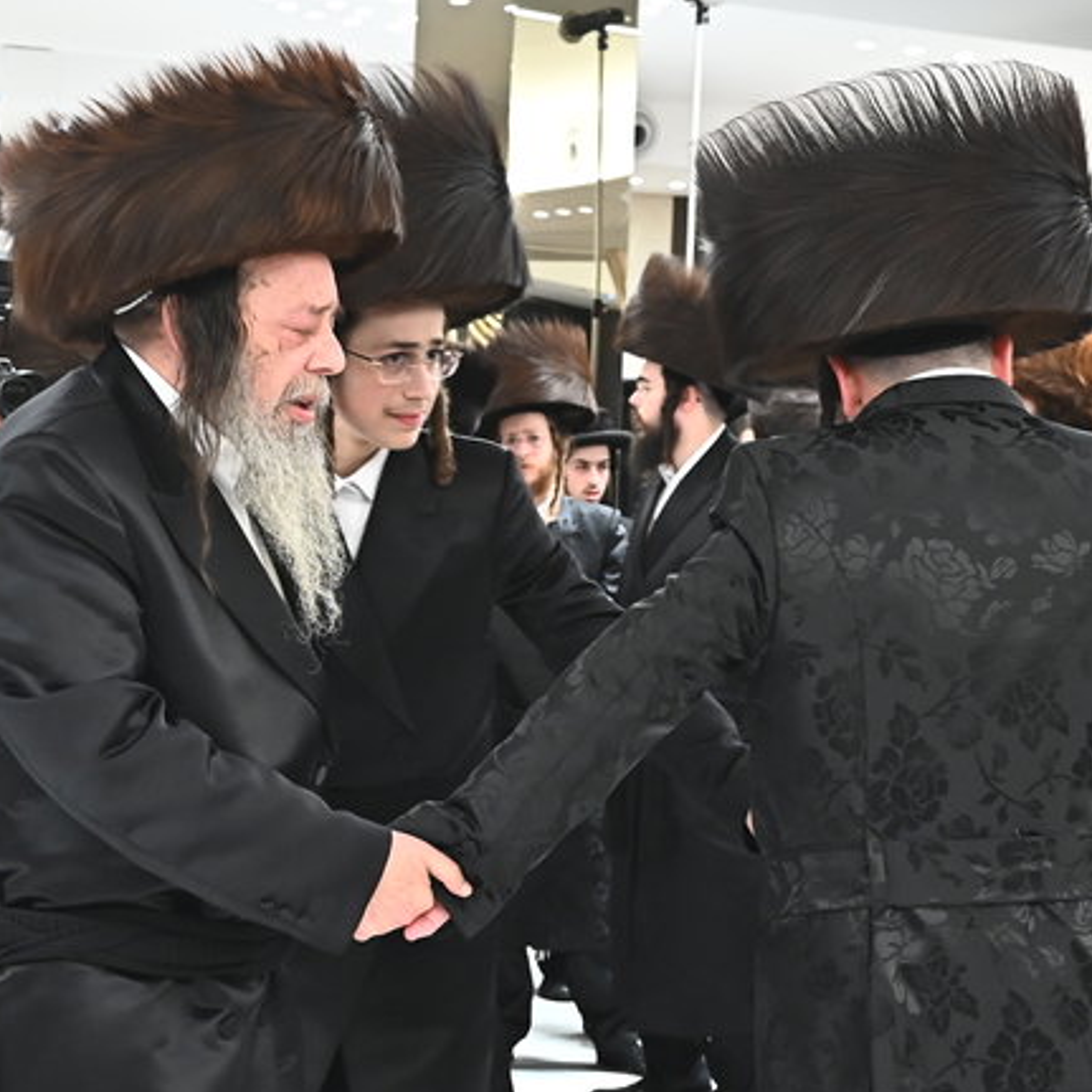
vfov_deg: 21.4
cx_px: 291
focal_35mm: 80
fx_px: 2855
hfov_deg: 21.5
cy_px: 848
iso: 2000
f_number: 4
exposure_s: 1/200
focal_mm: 29
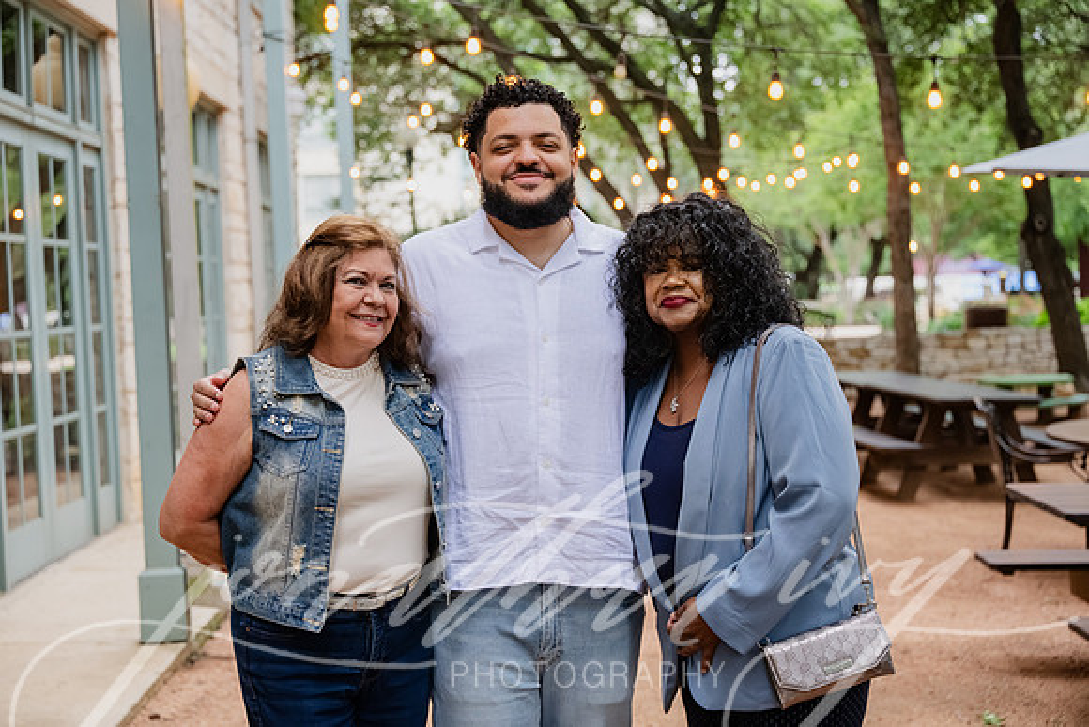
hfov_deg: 37.5
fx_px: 1604
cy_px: 364
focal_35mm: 53
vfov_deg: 25.5
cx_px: 544
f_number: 3.5
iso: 3200
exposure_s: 1/160
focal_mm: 53
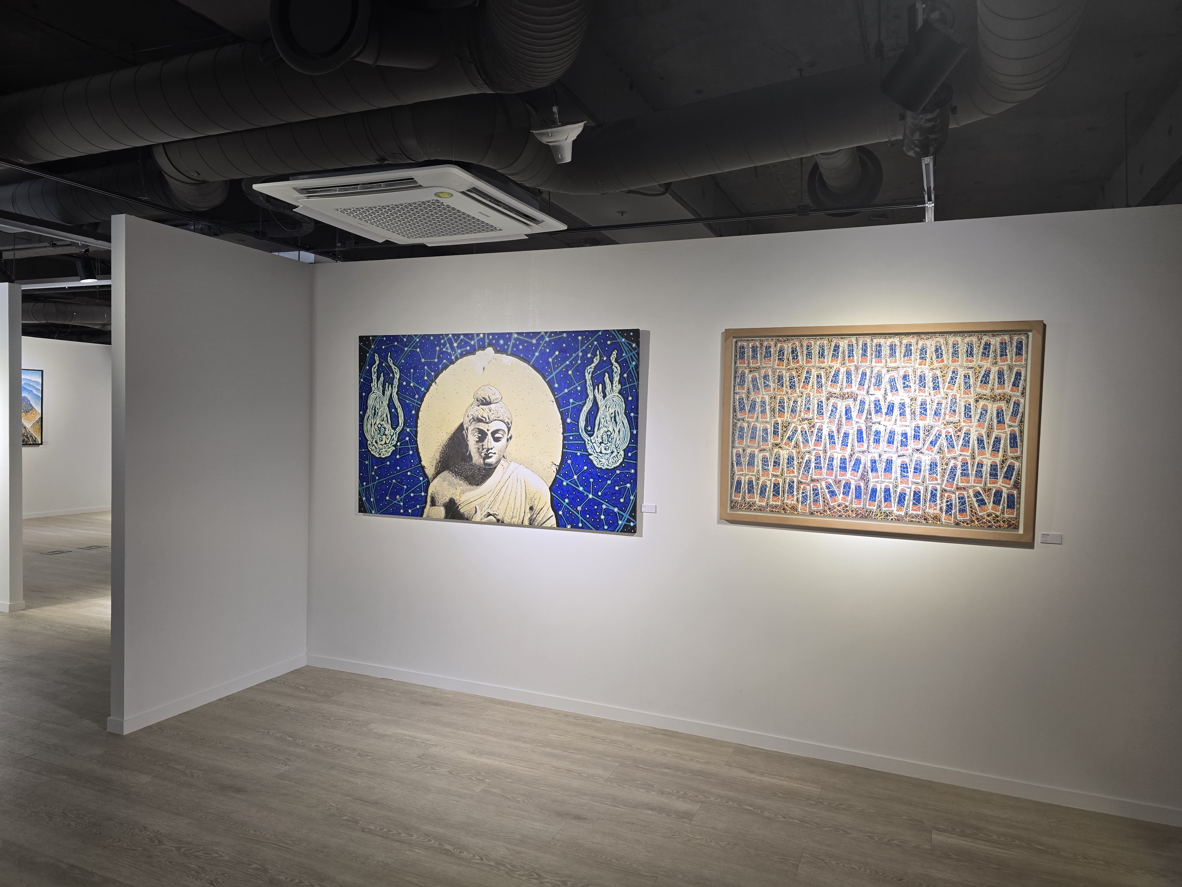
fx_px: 785
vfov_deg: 58.9
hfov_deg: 73.9
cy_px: 444
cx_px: 591
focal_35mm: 23
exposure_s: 1/120
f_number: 1.7
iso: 125
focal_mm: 6.3
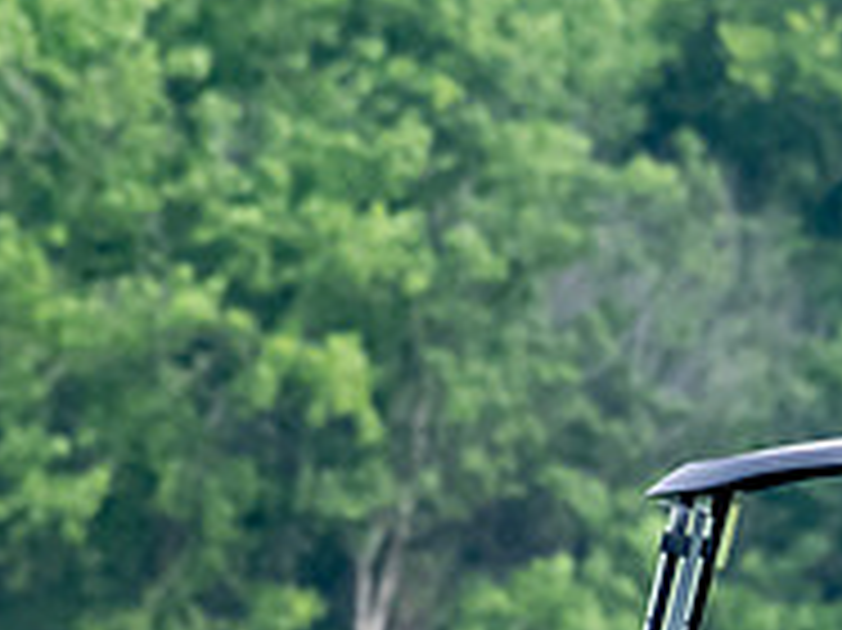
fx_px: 41276
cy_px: 794
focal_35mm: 1698
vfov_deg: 0.9
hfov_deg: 1.2
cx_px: 932
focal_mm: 380
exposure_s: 1/2000
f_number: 5.6
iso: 1400
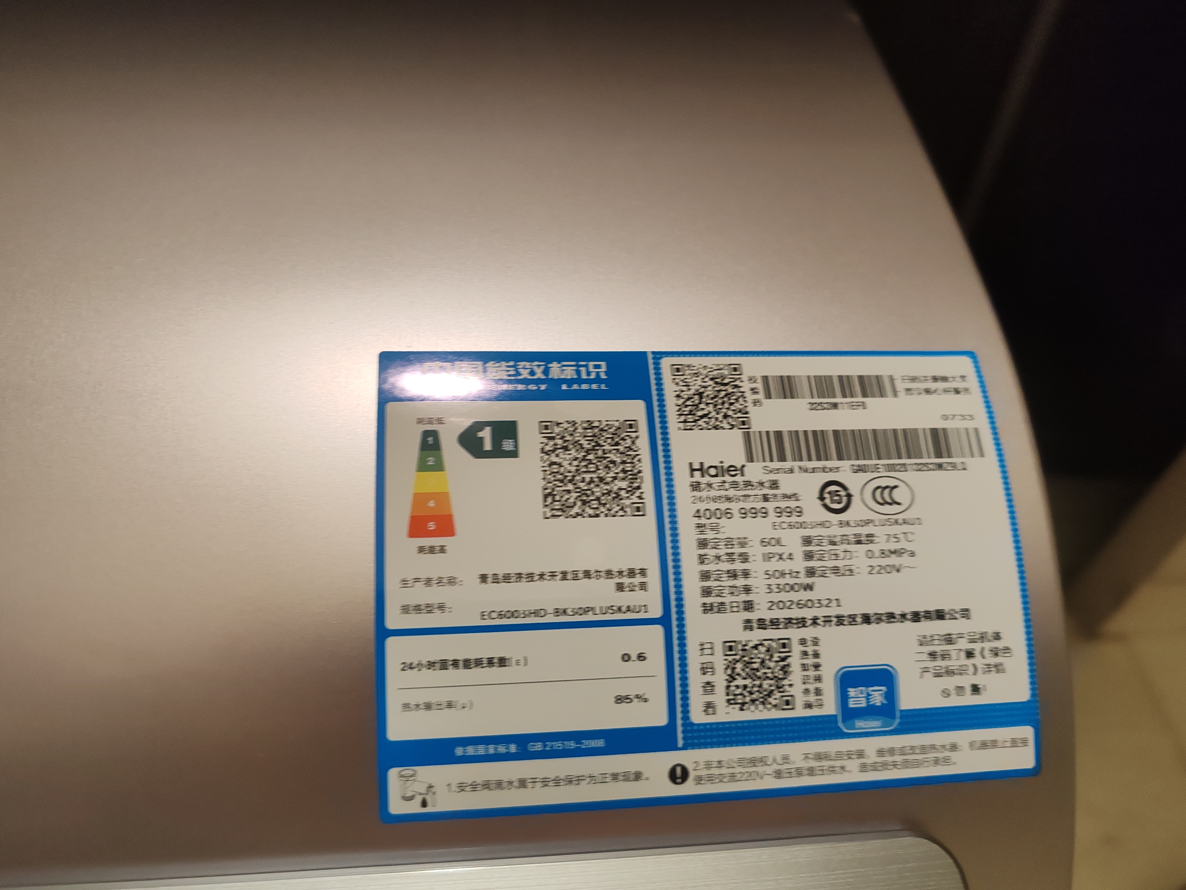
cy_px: 445
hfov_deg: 65.3
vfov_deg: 51.4
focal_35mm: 27
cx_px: 593
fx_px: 925
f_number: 1.9
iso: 1600
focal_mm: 6.12
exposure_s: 1/50
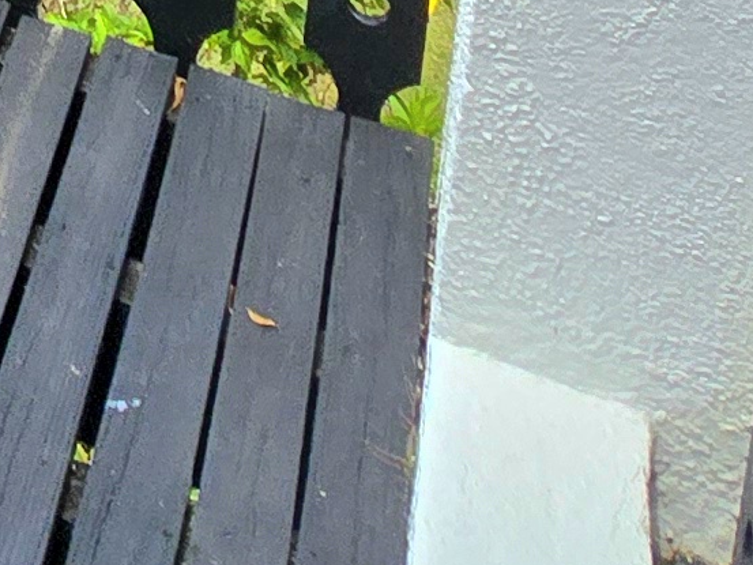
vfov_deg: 11.1
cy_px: -1055
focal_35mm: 94
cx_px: -699
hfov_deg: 16.5
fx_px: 2045
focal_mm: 2.2
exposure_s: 1/2000
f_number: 2.2
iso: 50
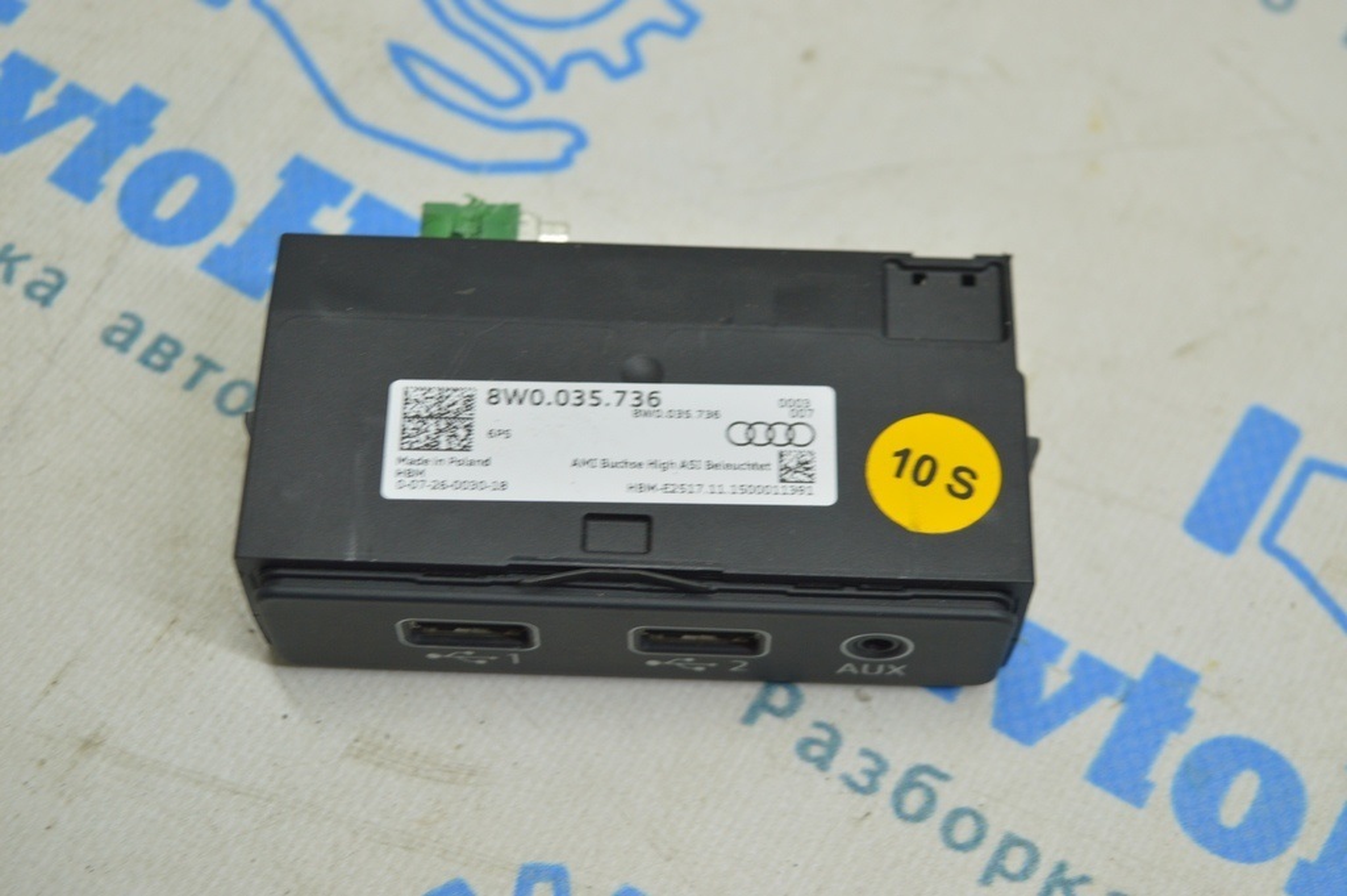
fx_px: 2243
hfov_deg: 33.4
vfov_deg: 22.6
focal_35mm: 60
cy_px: 448
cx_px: 674
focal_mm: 40
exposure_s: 1/25
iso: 400
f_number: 5.6
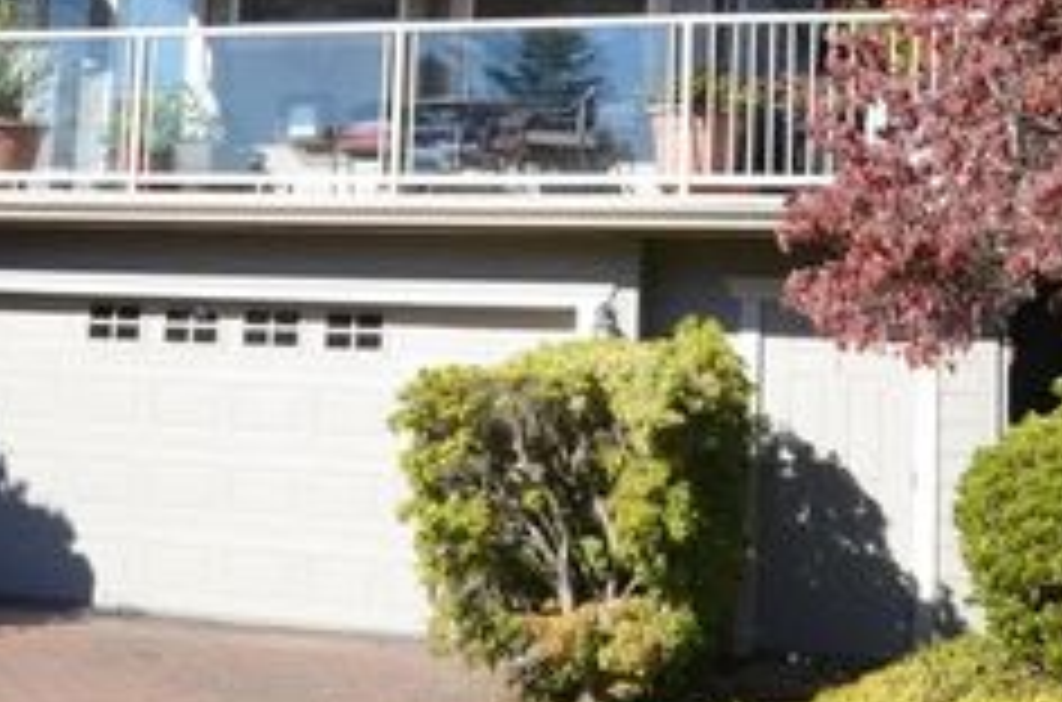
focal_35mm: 57
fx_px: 1677
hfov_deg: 35.1
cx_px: 522
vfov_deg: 23.3
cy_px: 130
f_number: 14
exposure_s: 1/800
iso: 2000
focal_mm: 14
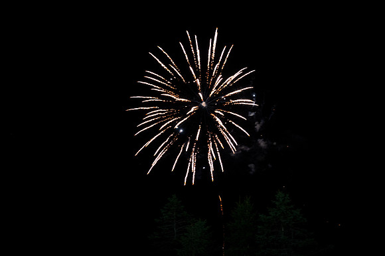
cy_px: 128
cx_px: 192
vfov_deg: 27.5
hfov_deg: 40.4
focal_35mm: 49
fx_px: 524
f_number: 2.8
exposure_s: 1/40
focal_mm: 49
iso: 5000
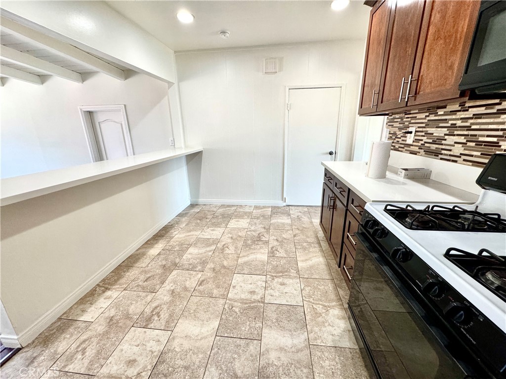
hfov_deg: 102.1
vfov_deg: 85.7
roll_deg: +0.6
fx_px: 205
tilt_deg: -17.1
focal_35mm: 14
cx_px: 253
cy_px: 190
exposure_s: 1/120
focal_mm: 2.22
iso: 250
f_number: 2.2
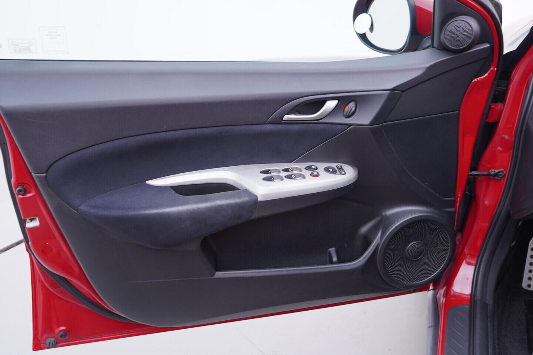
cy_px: 178
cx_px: 266
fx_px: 533
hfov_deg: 53.1
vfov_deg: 36.9
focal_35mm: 36
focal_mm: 24
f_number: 2.8
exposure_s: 1/40
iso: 125
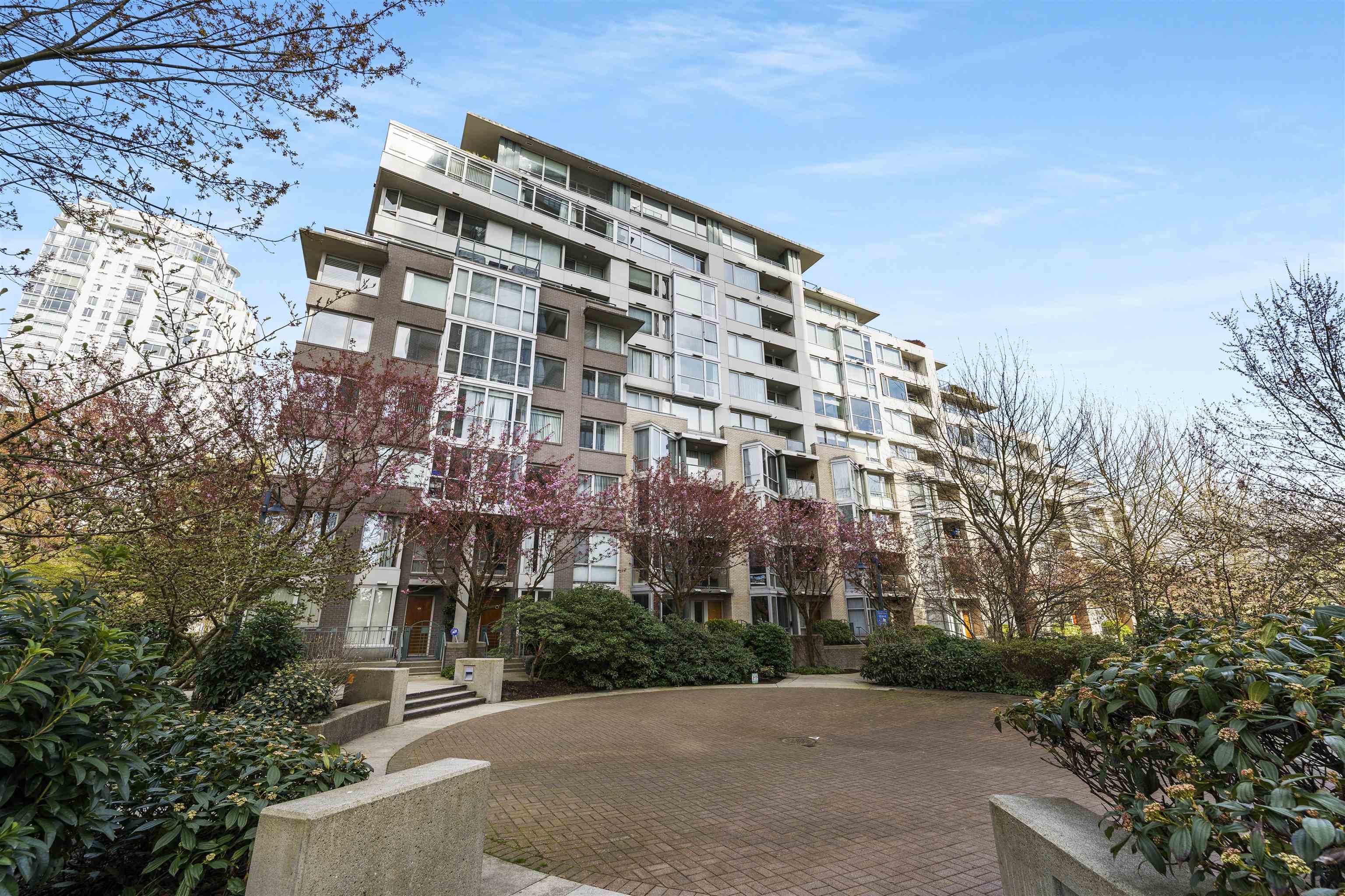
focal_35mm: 14
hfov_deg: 104.3
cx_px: 672
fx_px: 523
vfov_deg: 81.2
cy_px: 448
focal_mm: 14
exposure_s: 1/500
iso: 100
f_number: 8
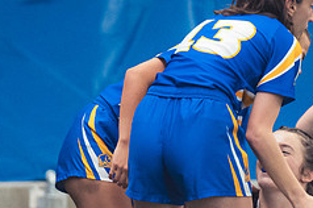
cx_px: 269
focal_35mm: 945
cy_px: 253
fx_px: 8205
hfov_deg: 2.2
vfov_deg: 1.5
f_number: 2.8
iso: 3200
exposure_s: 1/320
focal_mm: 200
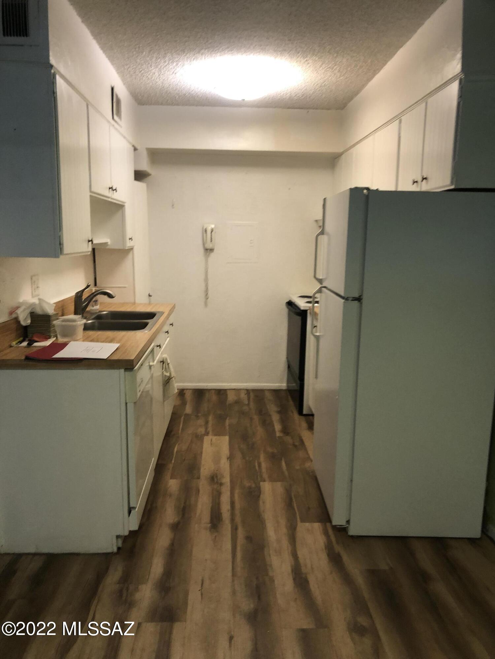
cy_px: 330
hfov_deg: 49.7
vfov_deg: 63.4
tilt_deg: -9.4
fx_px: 534
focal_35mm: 28
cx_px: 248
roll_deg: -2.1
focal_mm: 3.99
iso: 40
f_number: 1.8
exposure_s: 1/24
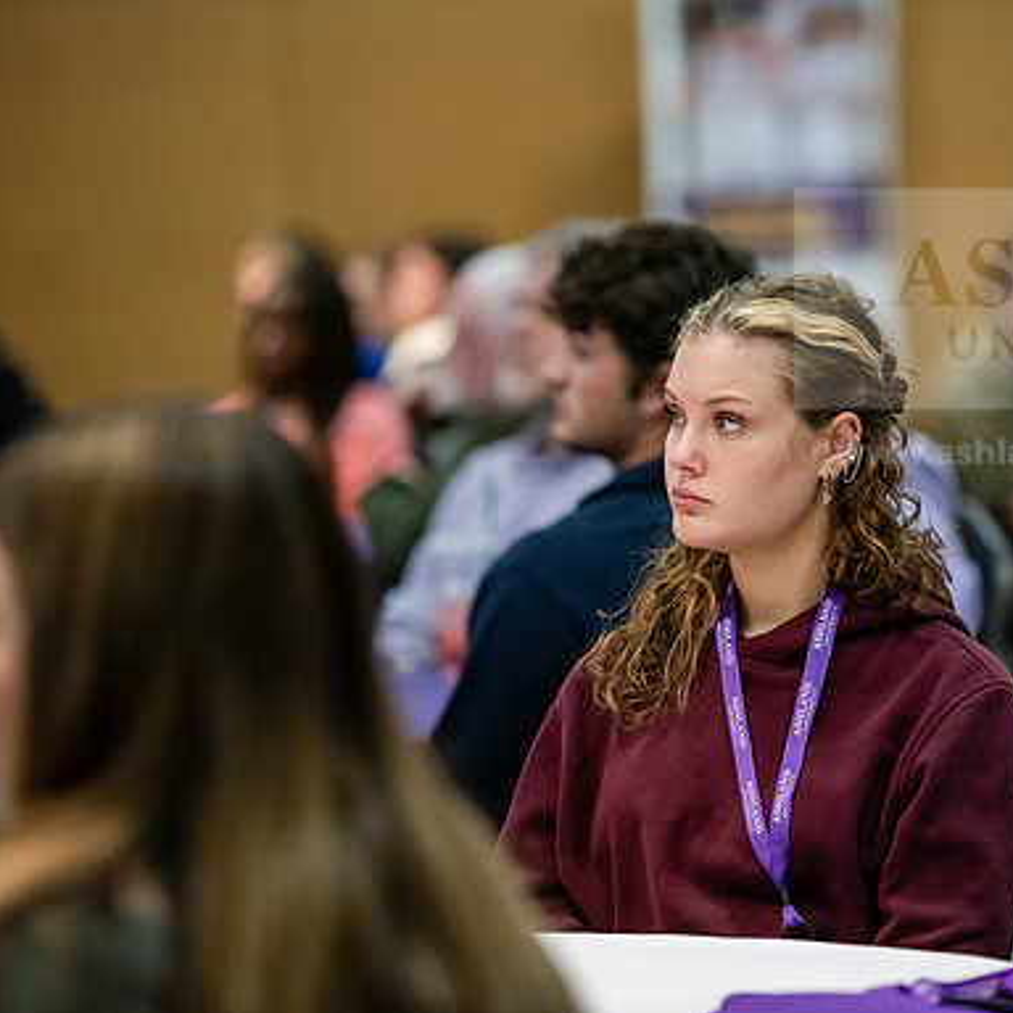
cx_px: 715
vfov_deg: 8.0
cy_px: 508
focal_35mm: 218
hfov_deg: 8.0
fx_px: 7218
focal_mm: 170
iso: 2000
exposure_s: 1/200
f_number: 2.8
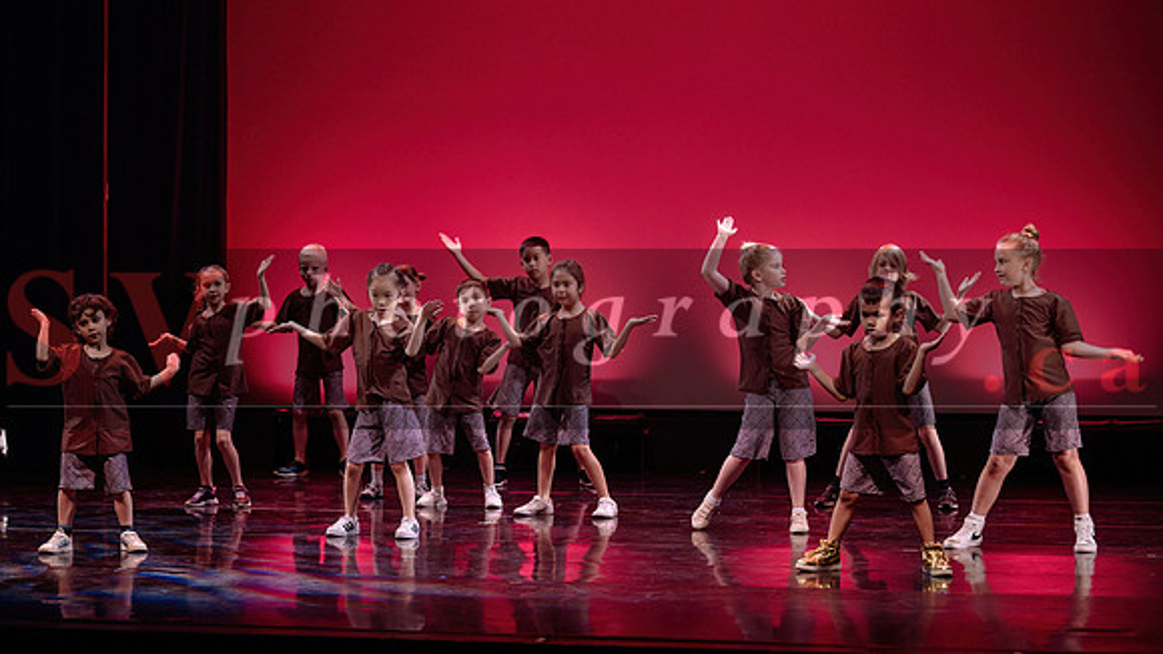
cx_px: 544
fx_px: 3150
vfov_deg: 11.8
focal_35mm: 102
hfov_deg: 20.9
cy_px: 277
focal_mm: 90
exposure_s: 1/200
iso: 1600
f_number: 2.8
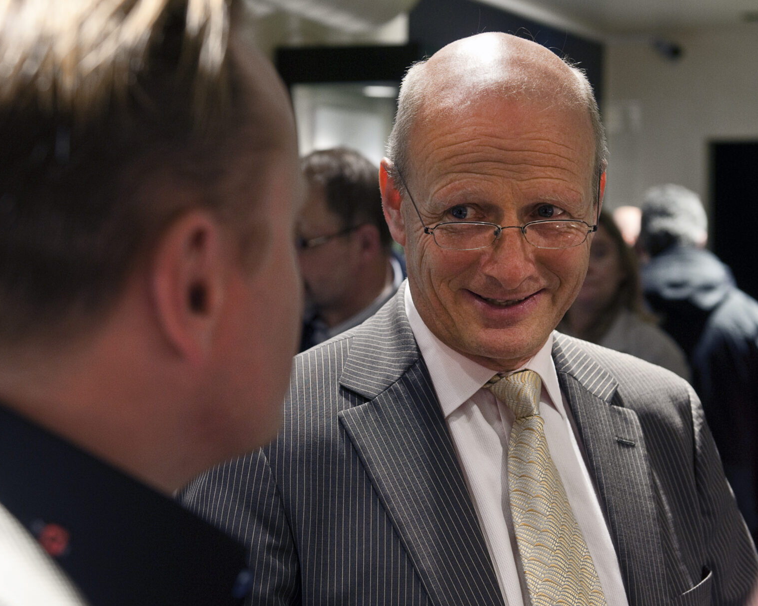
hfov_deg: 25.0
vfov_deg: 20.2
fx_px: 1705
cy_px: 302
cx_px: 428
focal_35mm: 76
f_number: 4
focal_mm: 48
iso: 800
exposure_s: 1/125
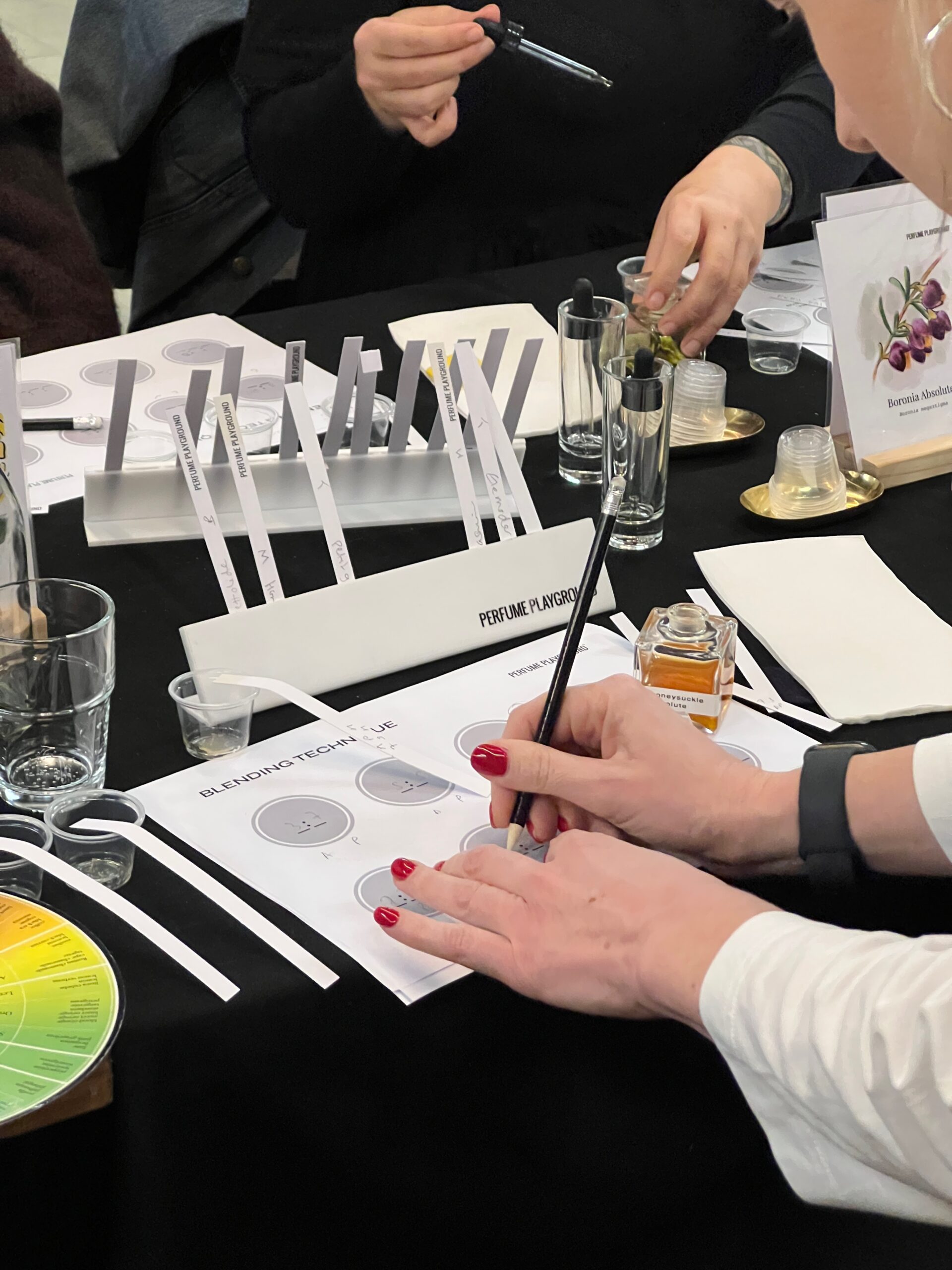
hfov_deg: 19.1
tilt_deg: -25.9
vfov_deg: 25.3
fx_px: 2824
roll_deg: -1.6
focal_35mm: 77
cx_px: 476
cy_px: 635
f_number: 2.8
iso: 800
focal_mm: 9
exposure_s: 1/50
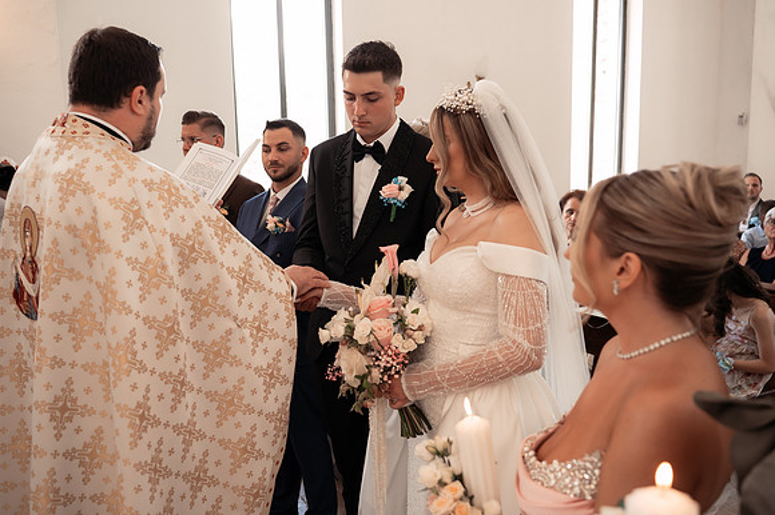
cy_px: 258
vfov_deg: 43.7
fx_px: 643
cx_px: 373
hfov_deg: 62.1
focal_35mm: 30
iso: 1600
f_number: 3.2
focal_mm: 28
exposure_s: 1/250
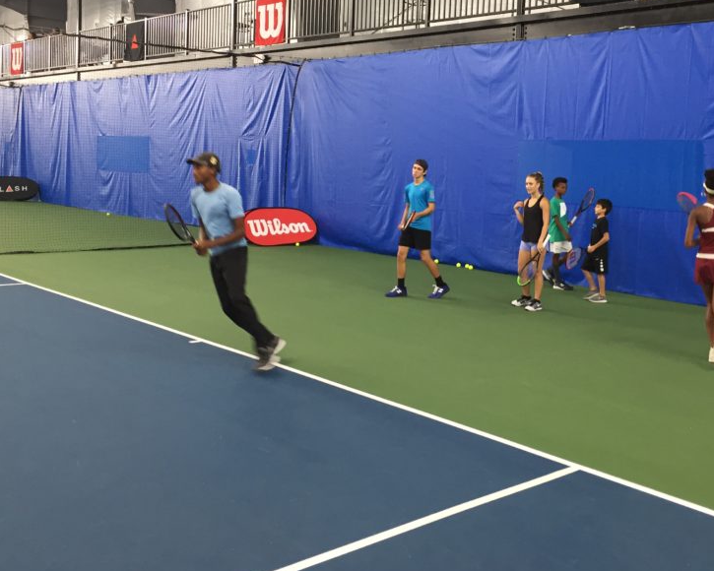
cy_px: 222
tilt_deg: -3.2
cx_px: 392
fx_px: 845
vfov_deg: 37.2
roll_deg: -3.4
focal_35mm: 40
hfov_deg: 45.7
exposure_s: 1/30
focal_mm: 4.15
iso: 64
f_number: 2.2
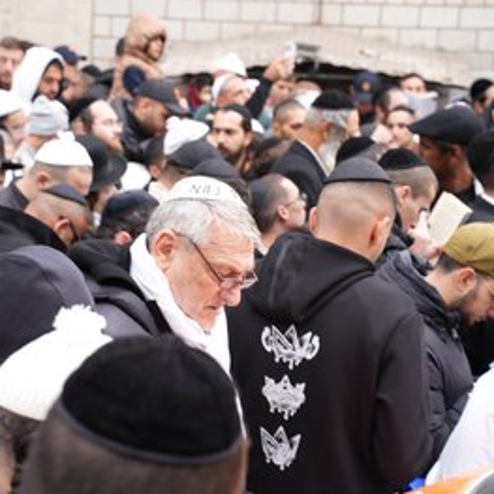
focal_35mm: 97
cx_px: 203
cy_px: 249
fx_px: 1566
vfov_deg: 17.9
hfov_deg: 17.9
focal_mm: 75
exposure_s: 1/40
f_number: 5.6
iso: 80
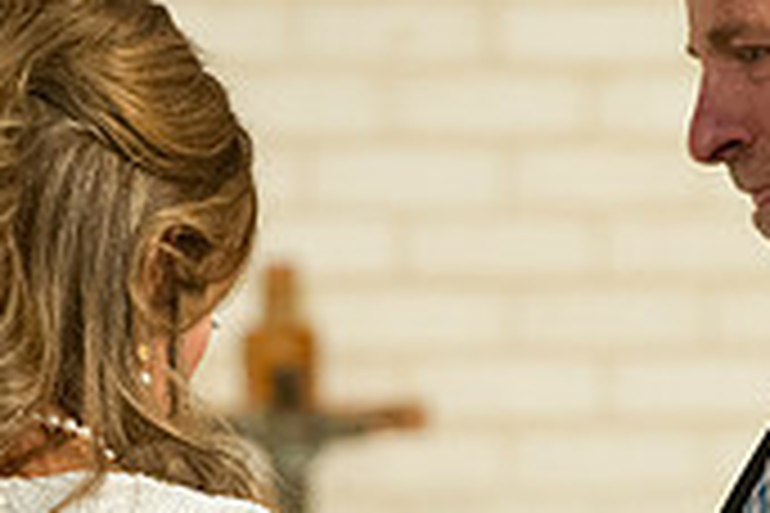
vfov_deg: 2.0
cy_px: 778
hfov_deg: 3.0
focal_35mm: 680
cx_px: 509
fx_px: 14543
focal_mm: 200
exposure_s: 1/160
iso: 5000
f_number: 4
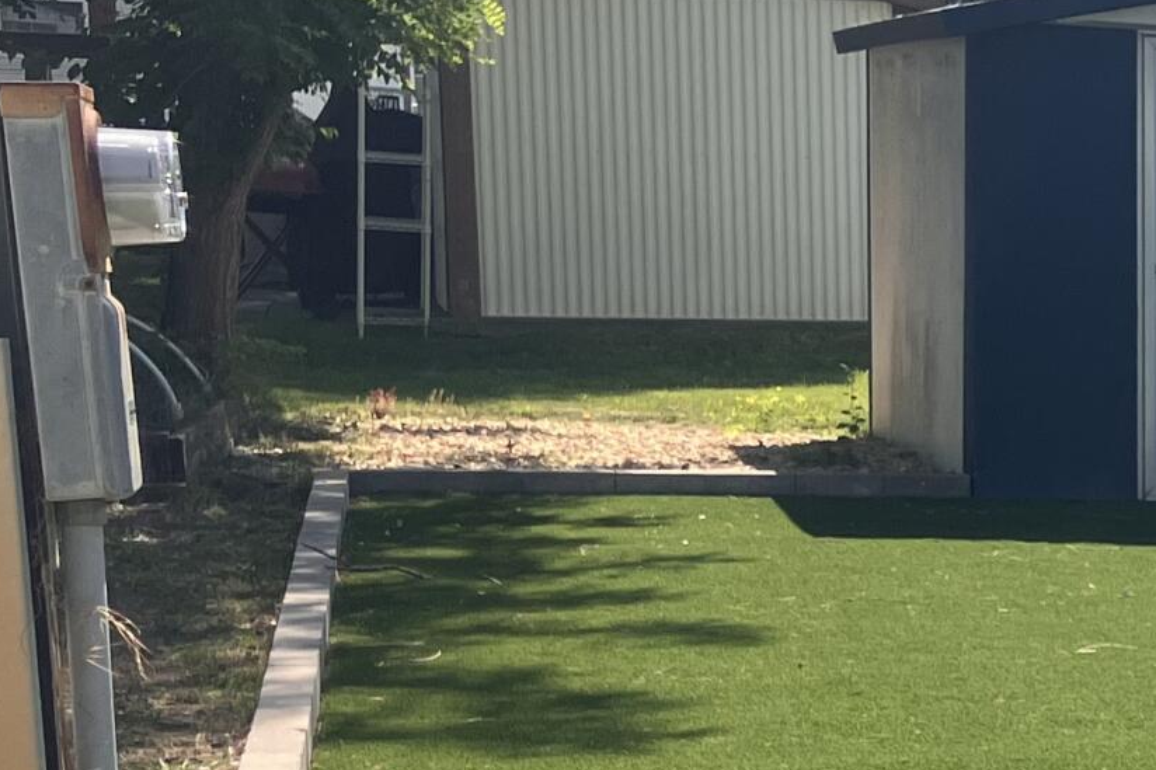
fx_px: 3403
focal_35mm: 106
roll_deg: -1.7
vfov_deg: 12.8
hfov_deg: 16.3
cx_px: 2052
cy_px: 763
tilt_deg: -8.1
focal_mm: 3.99
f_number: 1.8
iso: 32
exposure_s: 1/1389
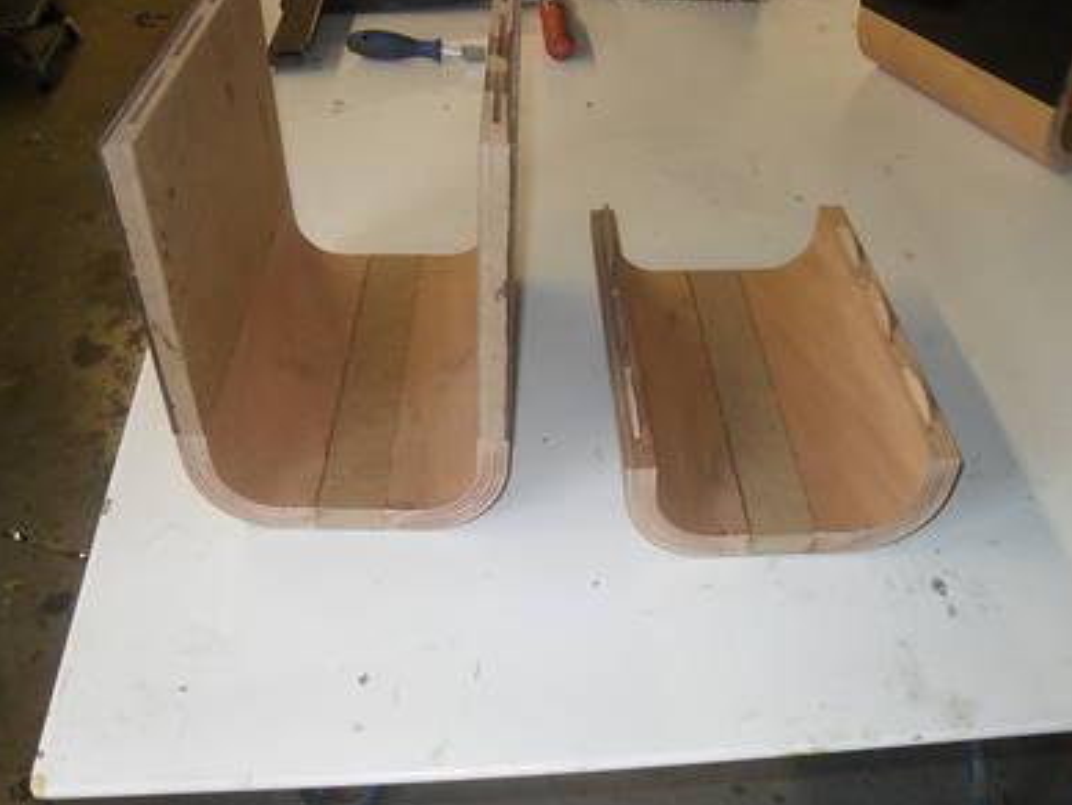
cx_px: 543
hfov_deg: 51.3
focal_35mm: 36
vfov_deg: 39.7
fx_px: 1115
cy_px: 402
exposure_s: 1/45
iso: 200
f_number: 2.8
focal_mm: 6.2
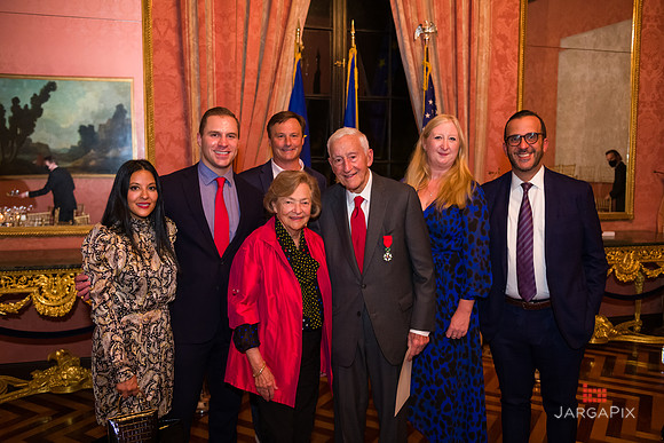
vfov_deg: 41.1
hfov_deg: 58.7
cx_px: 332
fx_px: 590
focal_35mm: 32
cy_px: 222
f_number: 3.2
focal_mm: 32
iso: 3200
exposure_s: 1/80
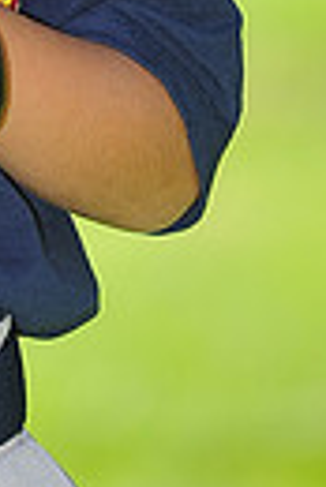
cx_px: -255
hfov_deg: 1.5
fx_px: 12083
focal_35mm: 892
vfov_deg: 2.3
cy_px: -393
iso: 200
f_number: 4.5
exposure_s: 1/500
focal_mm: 200
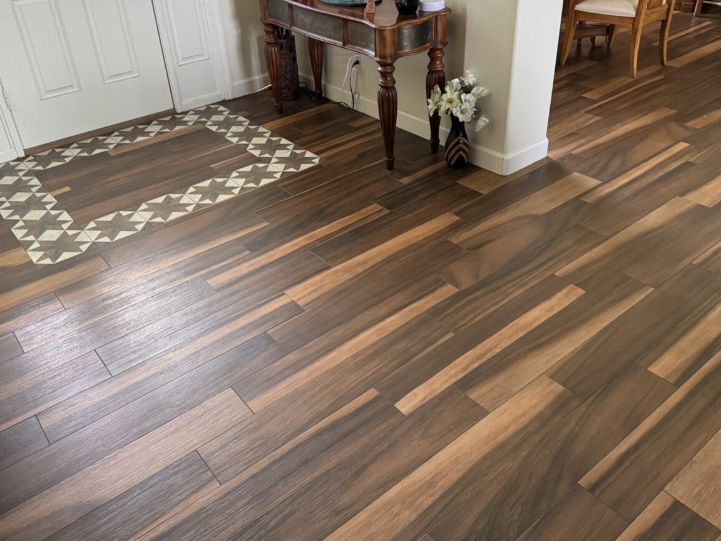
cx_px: 354
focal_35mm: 30
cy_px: 212
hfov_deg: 60.0
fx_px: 625
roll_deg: +3.7
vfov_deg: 46.5
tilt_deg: -30.6
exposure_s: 1/60
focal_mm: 6.76
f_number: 1.78
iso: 500
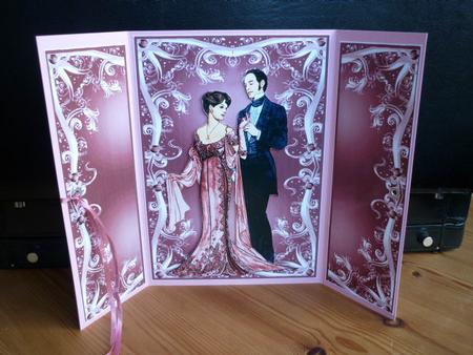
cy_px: 178
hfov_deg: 55.3
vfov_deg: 43.0
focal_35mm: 33
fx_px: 451
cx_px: 236
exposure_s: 1/30
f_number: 2.8
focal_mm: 5.5
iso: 100
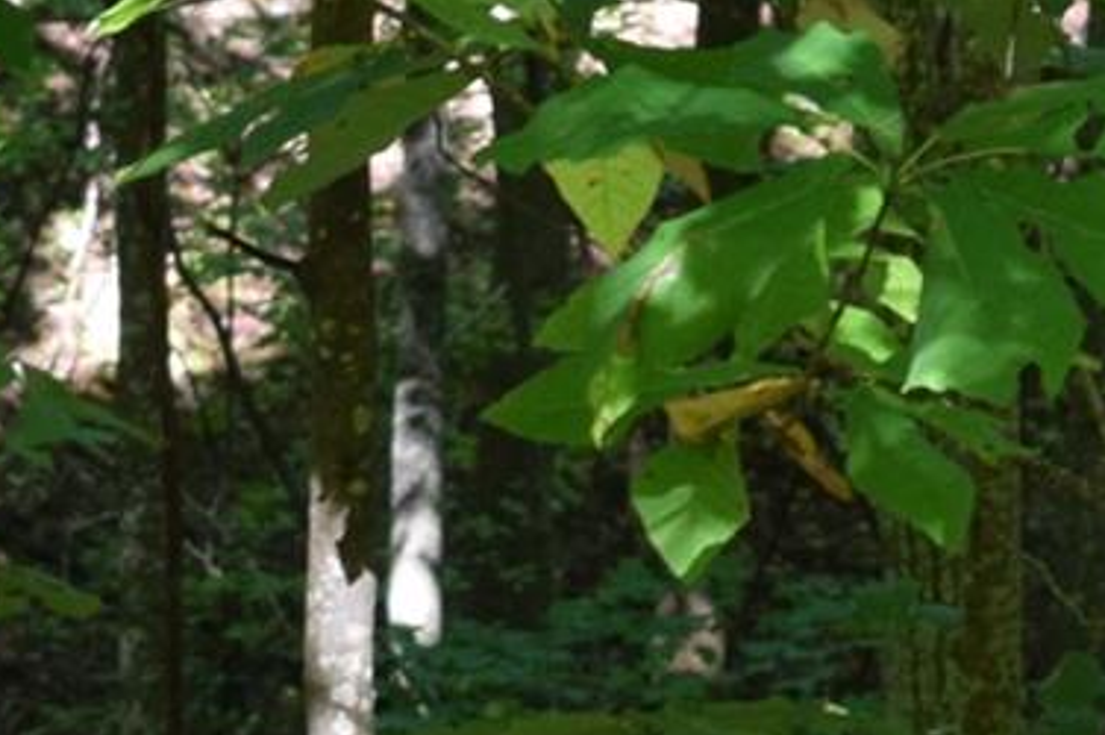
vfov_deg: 3.1
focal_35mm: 450
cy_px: 119
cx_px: 382
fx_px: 13792
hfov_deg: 4.6
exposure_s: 1/60
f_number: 5.6
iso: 560
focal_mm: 55
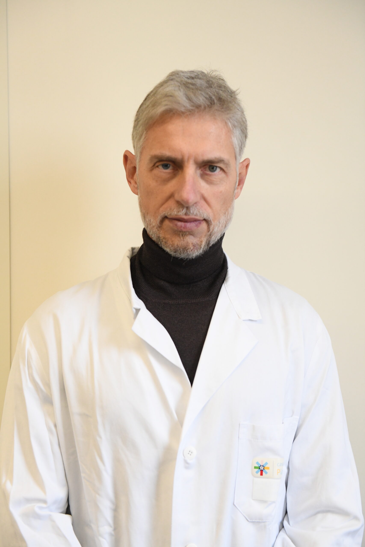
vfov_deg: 34.5
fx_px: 882
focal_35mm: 58
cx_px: 182
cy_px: 274
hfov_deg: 23.4
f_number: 3.5
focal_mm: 58
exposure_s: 1/400
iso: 3200
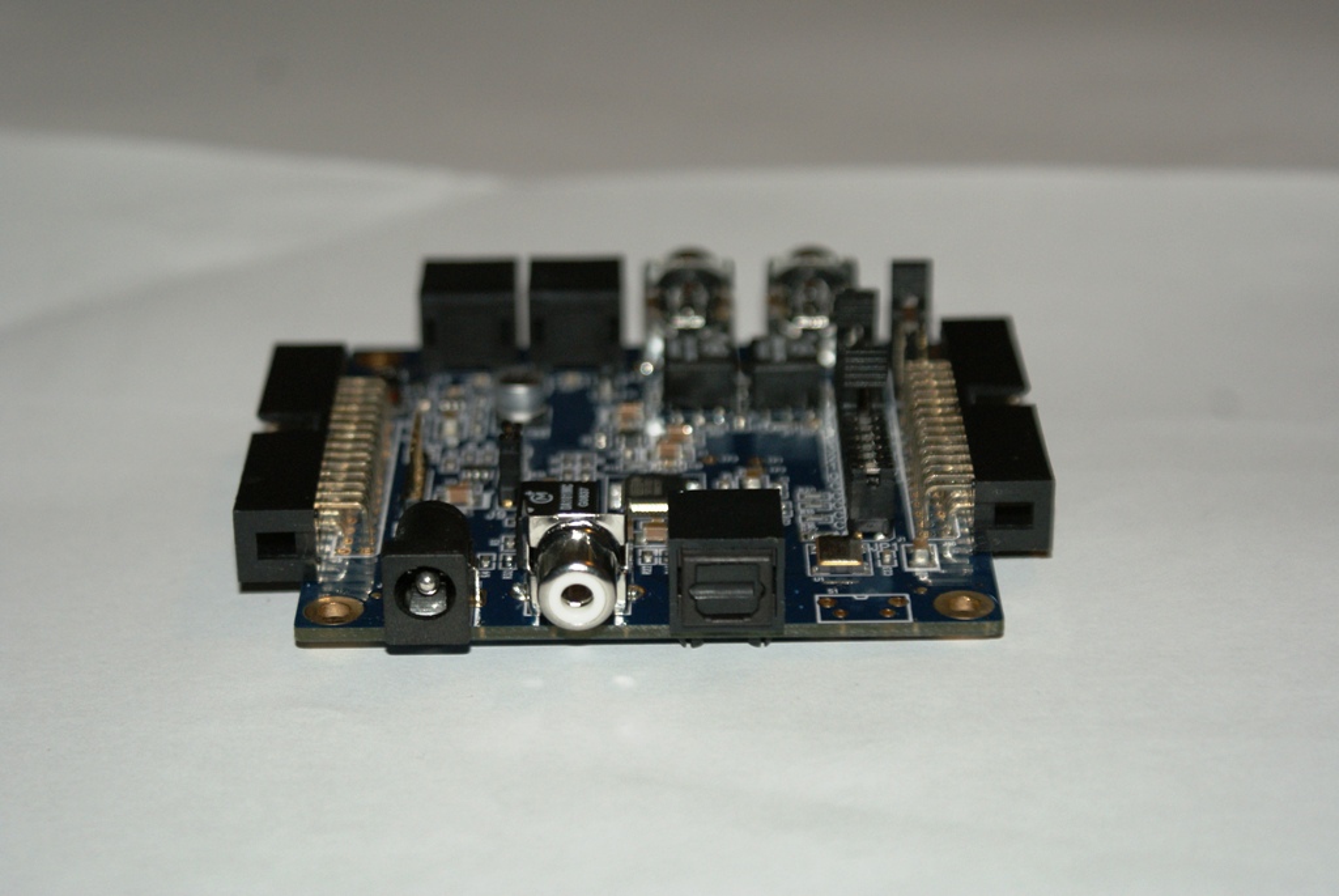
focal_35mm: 90
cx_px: 670
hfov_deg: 22.6
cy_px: 448
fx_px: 3351
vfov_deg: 15.2
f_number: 5.6
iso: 400
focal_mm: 60
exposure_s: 1/100
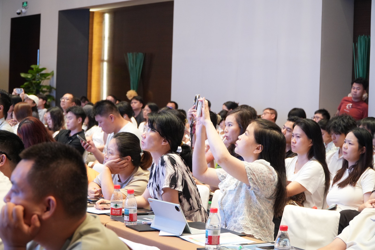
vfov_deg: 17.8
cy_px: 125
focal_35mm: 76
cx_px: 188
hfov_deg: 26.5
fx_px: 797
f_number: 4.5
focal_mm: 51
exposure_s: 1/80
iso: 2000
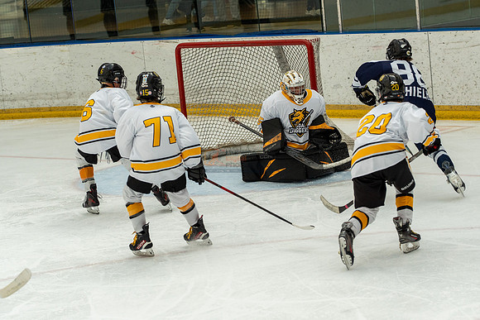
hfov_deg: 15.5
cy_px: 160
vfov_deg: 10.4
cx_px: 240
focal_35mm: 132
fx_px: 1760
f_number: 3.5
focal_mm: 88
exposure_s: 1/1600
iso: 800
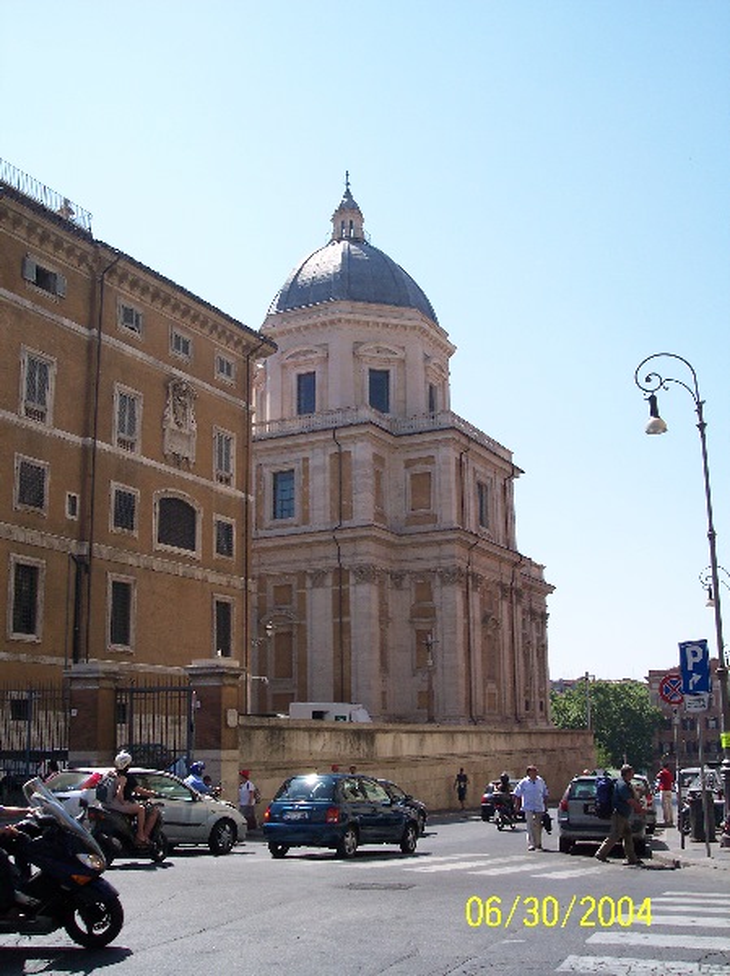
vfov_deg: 49.0
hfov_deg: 37.7
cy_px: 488
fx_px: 1070
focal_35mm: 38
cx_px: 365
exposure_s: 1/700
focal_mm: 8
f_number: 4.8
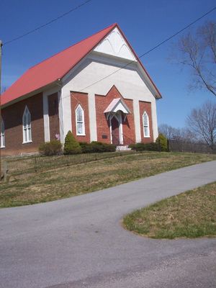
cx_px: 108
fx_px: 324
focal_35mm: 39
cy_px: 144
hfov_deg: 36.8
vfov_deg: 47.9
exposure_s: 1/430
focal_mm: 6
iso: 100
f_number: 8
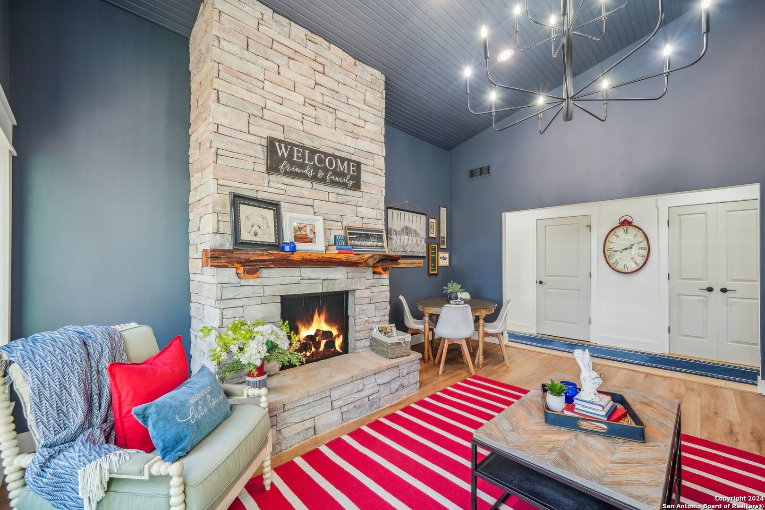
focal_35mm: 14
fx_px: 297
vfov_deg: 81.2
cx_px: 382
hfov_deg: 104.3
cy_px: 255
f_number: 8
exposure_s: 1/13
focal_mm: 14
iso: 400
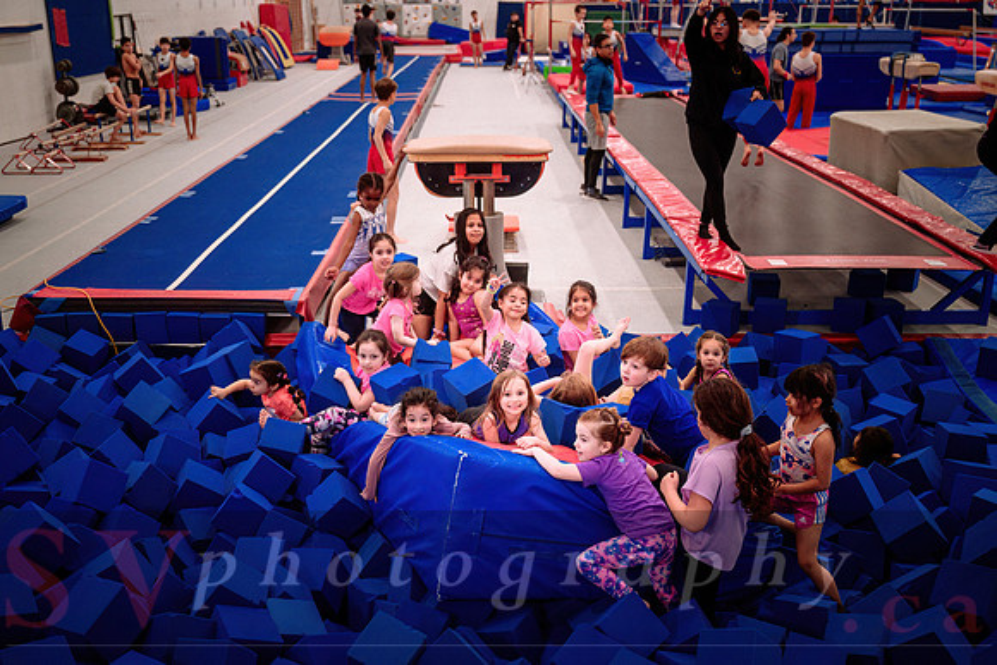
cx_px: 498
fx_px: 1030
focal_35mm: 37
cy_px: 357
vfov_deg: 35.8
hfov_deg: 51.6
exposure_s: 1/400
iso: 1600
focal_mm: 34
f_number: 2.8
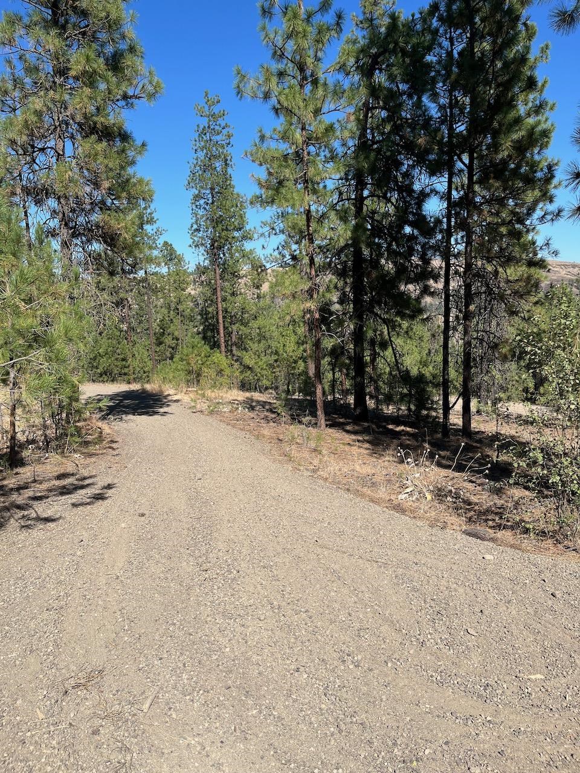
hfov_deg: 53.1
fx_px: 581
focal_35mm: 26
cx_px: 290
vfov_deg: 67.3
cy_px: 386
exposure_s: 1/2899
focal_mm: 5.1
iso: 50
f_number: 1.6
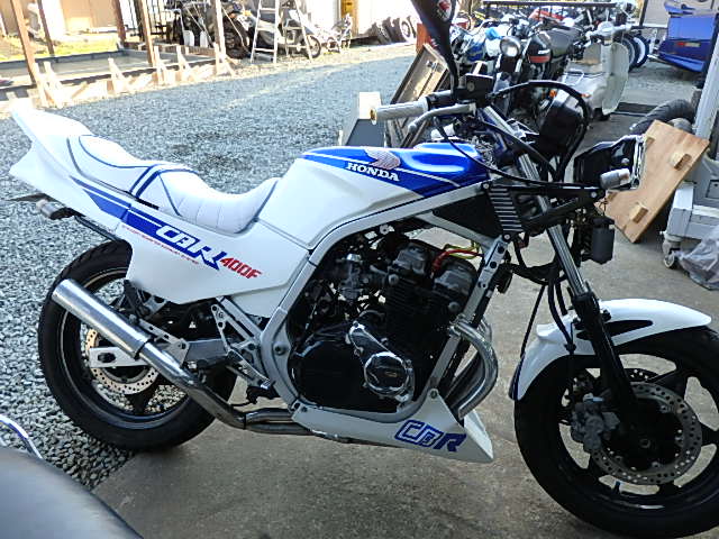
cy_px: 270
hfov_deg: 69.4
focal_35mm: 25
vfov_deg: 54.9
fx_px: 519
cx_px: 360
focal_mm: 4.5
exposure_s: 1/100
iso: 125
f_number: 3
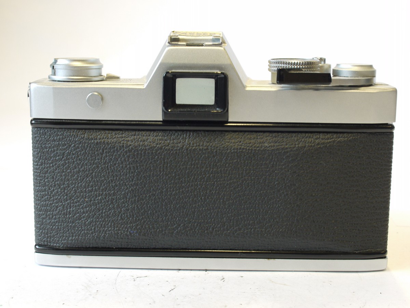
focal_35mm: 60
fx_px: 711
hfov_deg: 32.2
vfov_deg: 24.4
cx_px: 205
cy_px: 154
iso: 400
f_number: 10
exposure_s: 1/10
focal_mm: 30
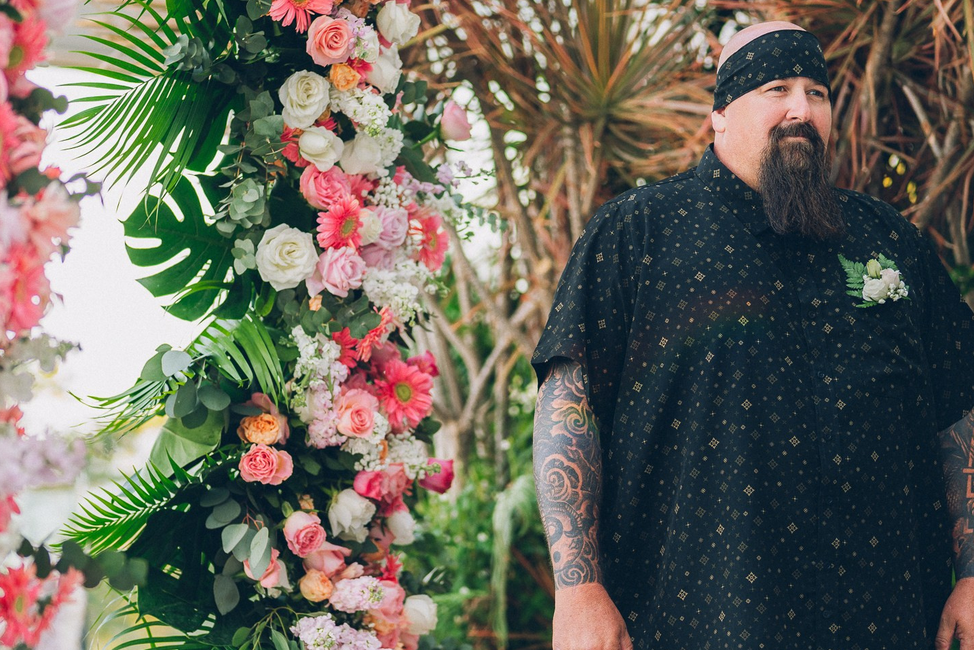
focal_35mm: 107
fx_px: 2895
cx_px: 502
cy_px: 285
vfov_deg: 12.8
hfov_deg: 19.1
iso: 100
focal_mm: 50
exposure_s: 1/320
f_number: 1.4
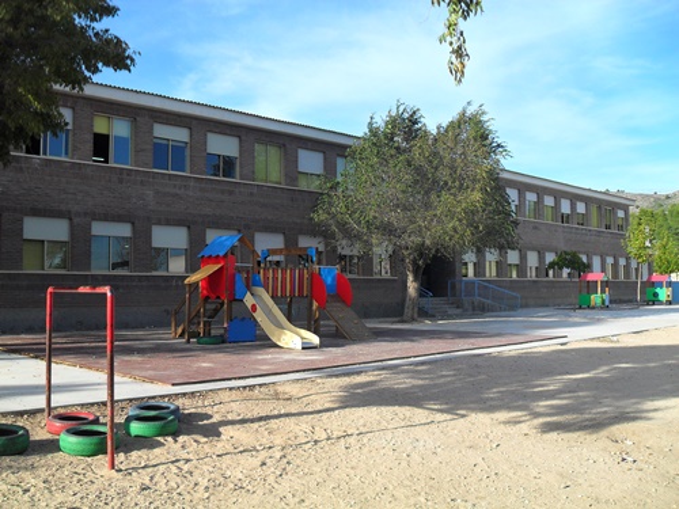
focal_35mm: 35
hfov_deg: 52.6
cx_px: 340
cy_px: 254
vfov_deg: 40.7
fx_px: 687
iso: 100
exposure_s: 1/90
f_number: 8.9
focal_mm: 6.2
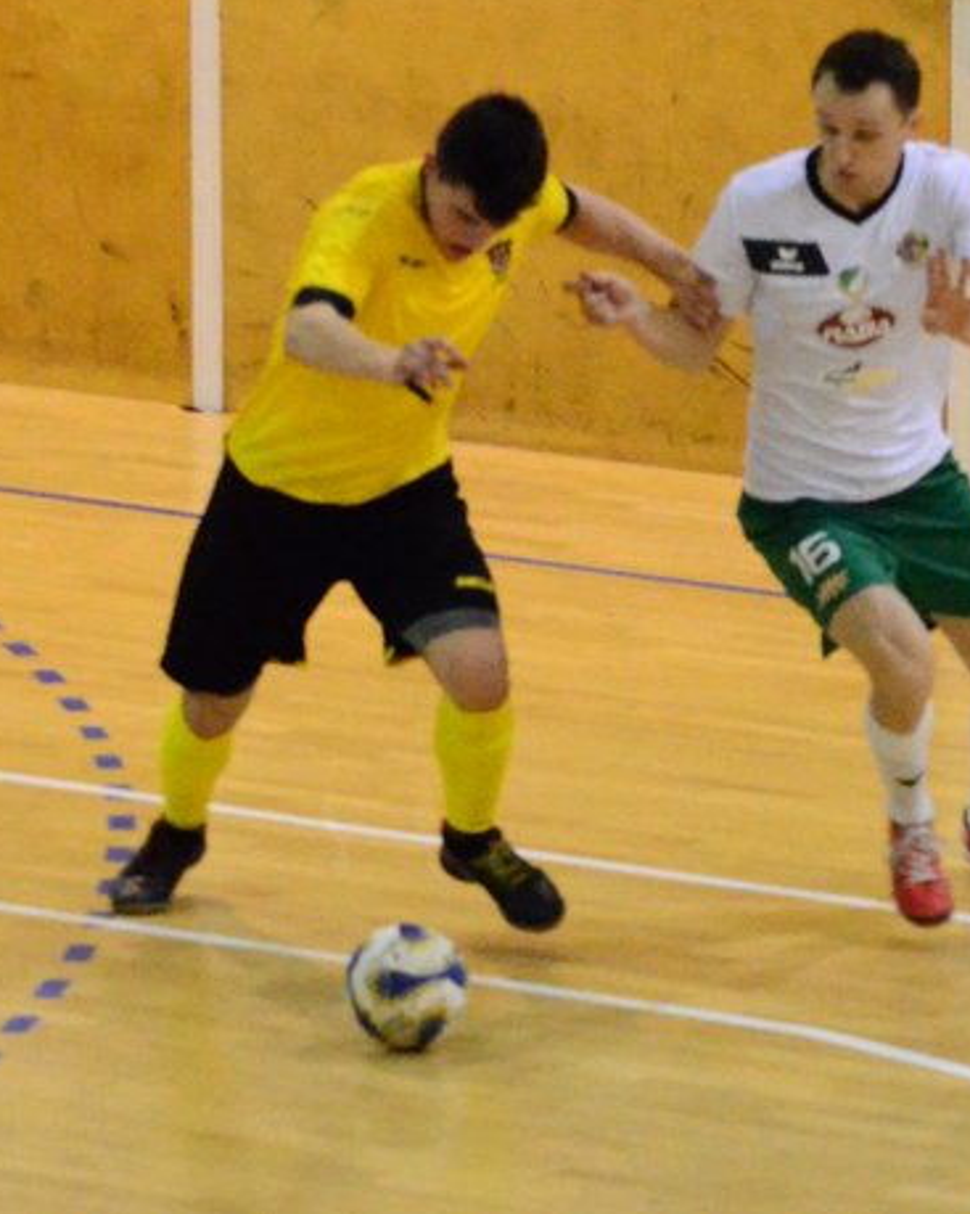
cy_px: 520
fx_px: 7574
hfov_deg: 7.3
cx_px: 658
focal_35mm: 211
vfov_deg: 9.2
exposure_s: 1/400
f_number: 4.5
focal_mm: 86
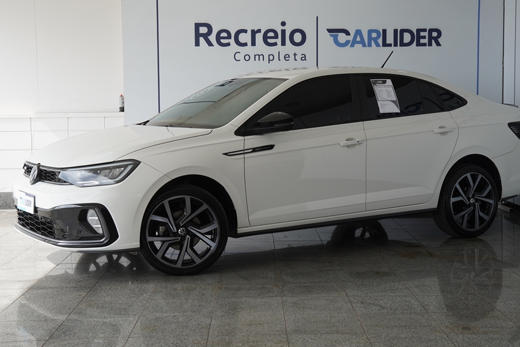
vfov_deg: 24.2
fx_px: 809
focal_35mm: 56
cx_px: 275
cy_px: 155
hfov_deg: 35.6
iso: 100
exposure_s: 1/200
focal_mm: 30
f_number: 4.5
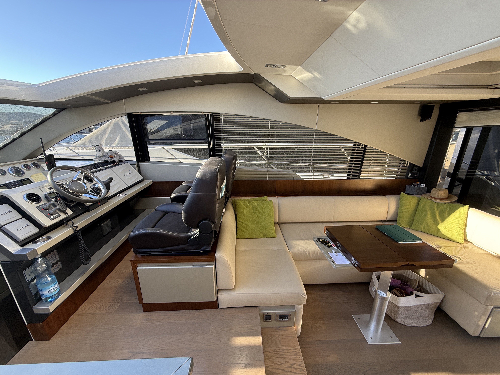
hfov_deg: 102.1
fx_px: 202
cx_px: 250
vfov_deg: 85.7
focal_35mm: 14
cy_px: 188
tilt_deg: -16.9
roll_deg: +0.6
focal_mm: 2.22
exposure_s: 1/108
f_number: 2.2
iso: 40
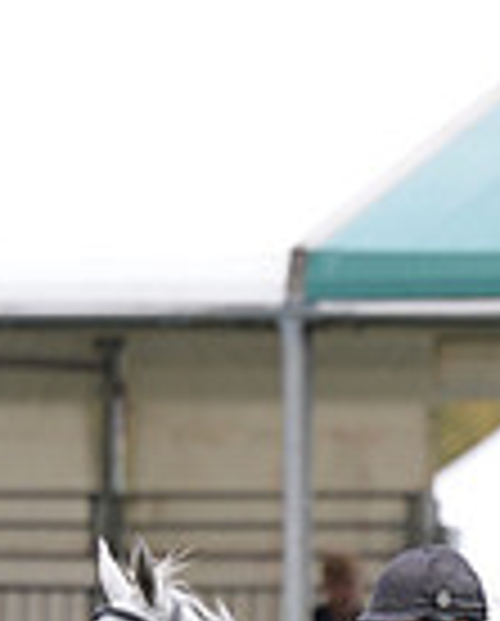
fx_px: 28982
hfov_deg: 1.0
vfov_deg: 1.2
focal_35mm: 1572
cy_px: 1148
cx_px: 446
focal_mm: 400
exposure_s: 1/800
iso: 800
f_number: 6.3
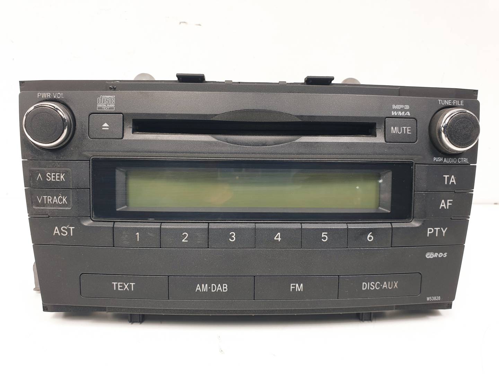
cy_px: 187
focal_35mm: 26
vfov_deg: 53.1
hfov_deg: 67.3
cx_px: 250
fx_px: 375
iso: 50
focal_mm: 4.3
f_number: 2.4
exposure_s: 1/108
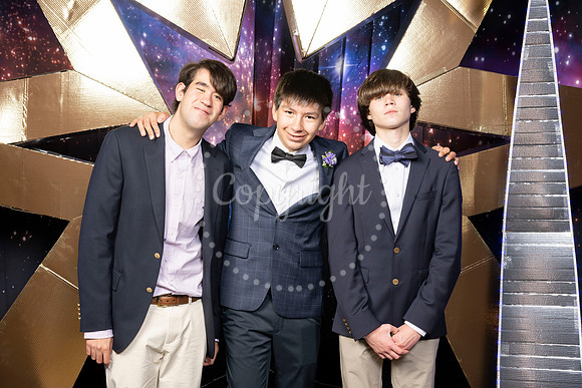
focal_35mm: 45
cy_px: 194
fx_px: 728
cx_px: 291
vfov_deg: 29.9
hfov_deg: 43.6
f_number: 9
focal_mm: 45
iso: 320
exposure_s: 1/160
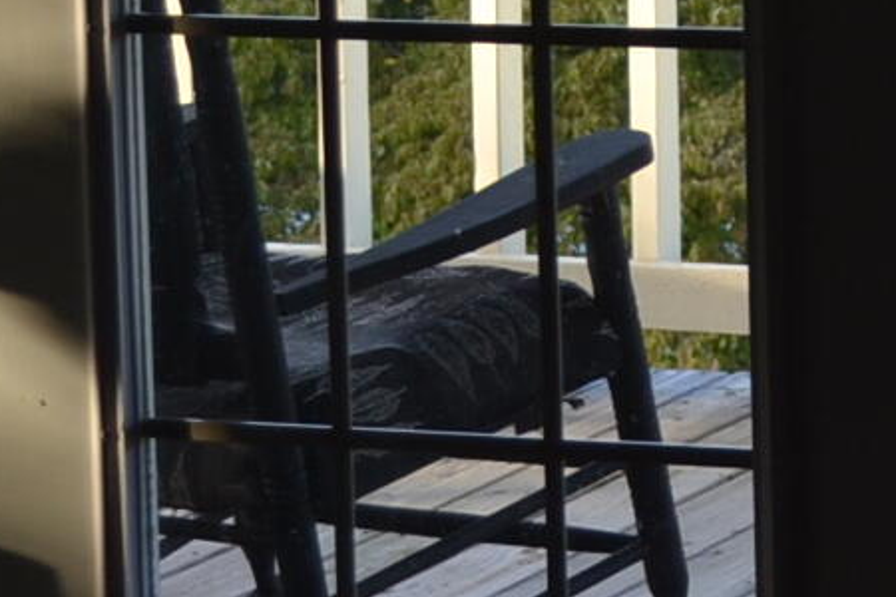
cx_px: 1515
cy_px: -422
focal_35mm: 223
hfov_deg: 8.9
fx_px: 5539
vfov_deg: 6.1
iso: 200
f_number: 5.6
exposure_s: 1/125
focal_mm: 29
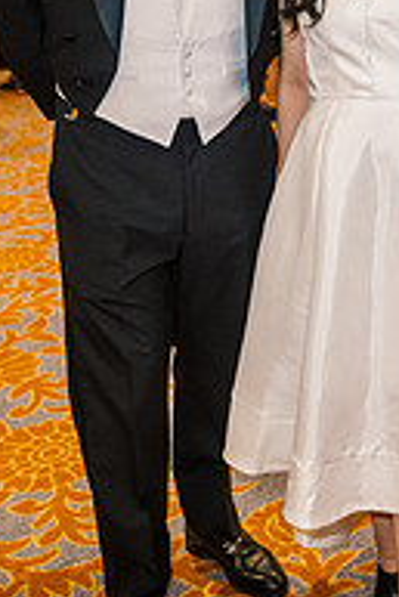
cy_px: 111
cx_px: 402
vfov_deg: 31.0
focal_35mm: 63
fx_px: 1045
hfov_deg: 20.9
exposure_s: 1/125
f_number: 2.8
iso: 5000
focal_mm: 27
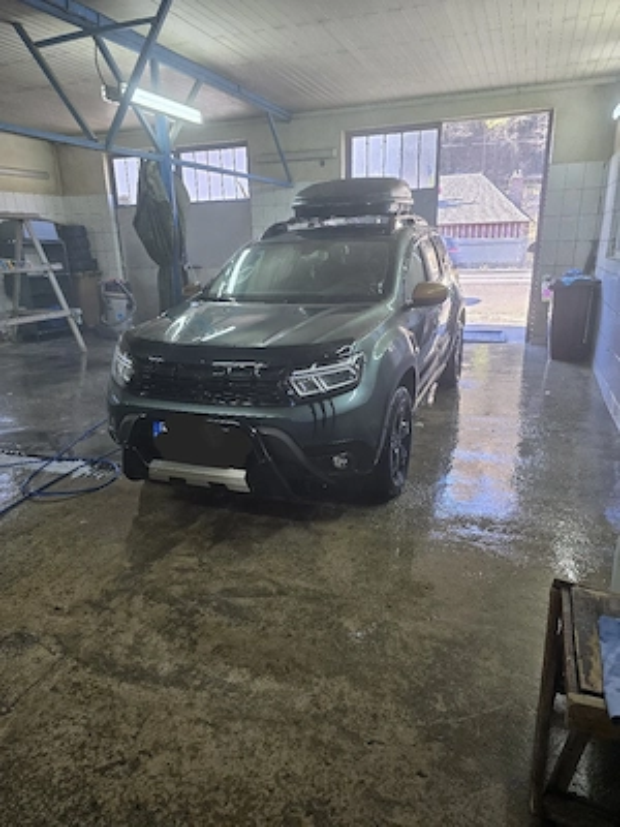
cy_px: 414
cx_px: 310
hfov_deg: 58.9
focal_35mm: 23
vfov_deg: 73.9
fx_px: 549
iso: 160
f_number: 1.7
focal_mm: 6.3
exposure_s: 1/100
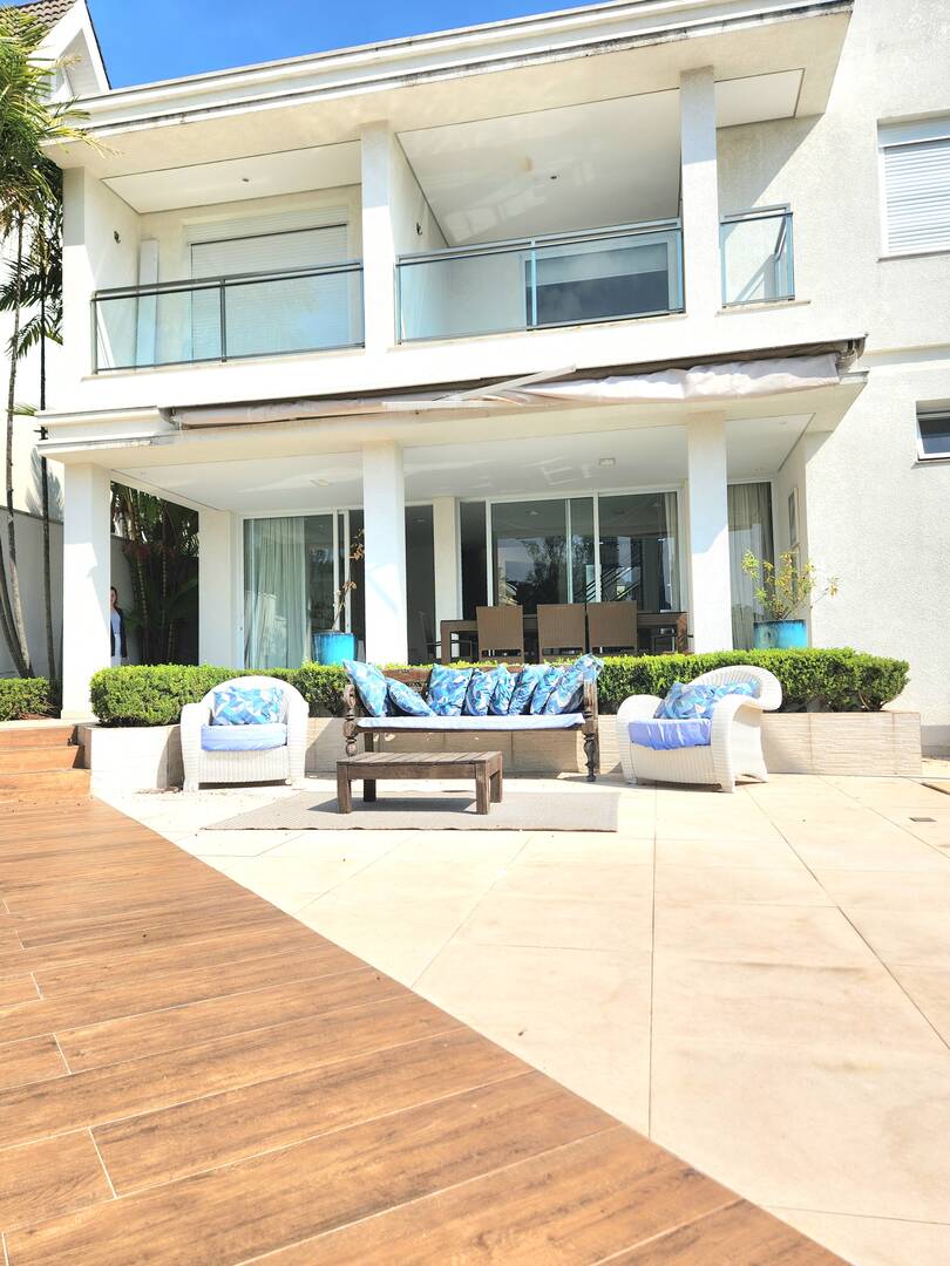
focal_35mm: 23
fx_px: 842
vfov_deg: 73.9
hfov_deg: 58.9
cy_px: 633
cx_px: 475
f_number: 1.8
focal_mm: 5.4
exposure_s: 1/2500
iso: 20
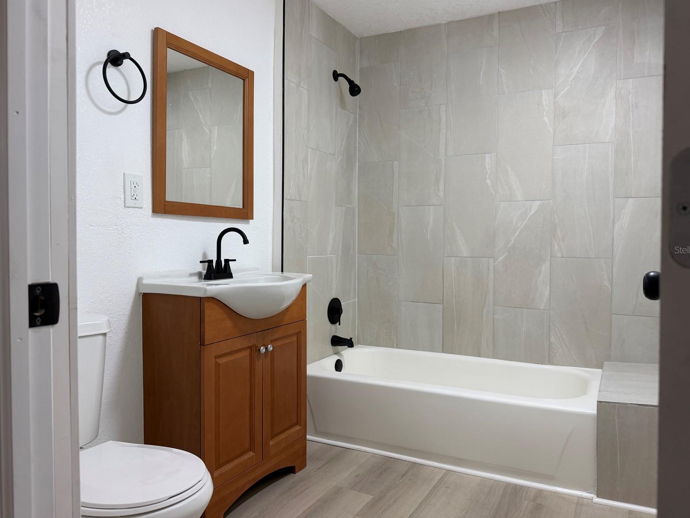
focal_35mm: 25
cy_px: 250
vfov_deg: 54.9
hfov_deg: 69.4
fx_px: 498
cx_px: 358
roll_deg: +0.6
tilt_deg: -1.7
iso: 125
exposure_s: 1/120
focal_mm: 6.76
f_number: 1.78
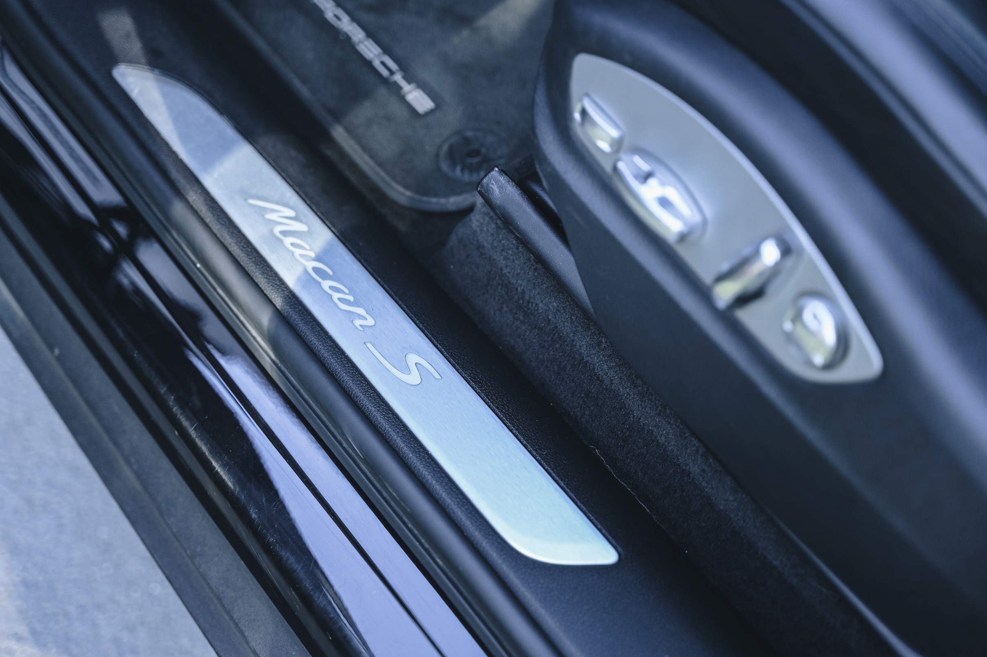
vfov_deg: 23.4
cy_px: 328
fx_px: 1589
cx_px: 494
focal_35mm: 58
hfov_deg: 34.5
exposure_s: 1/100
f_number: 2.8
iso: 400
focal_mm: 58
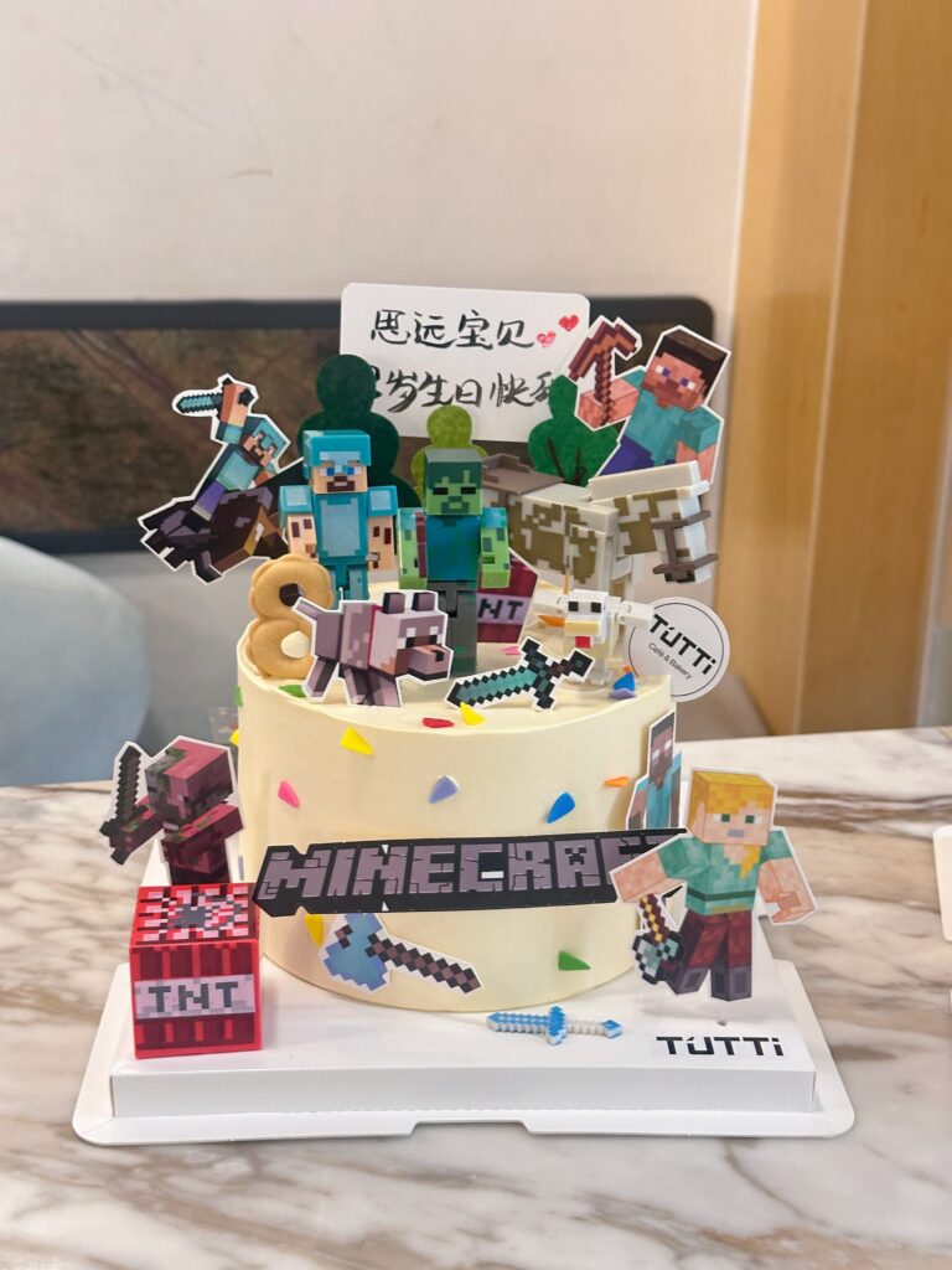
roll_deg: -1.1
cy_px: 635
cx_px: 476
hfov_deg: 30.3
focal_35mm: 48
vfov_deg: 39.7
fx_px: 1760
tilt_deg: -17.8
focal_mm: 6.86
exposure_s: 1/33
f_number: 1.78
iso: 200
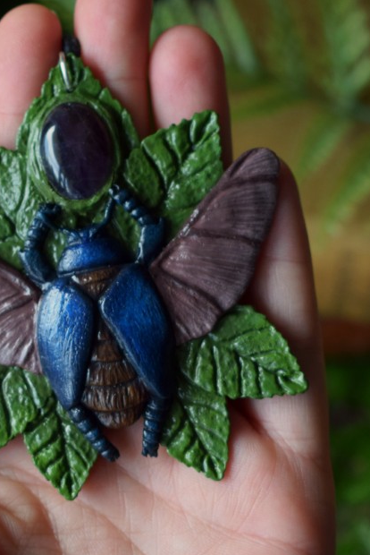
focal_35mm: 117
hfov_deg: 11.7
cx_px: 97
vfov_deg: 17.5
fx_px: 1802
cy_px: 286
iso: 560
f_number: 5
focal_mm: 42
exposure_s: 1/60
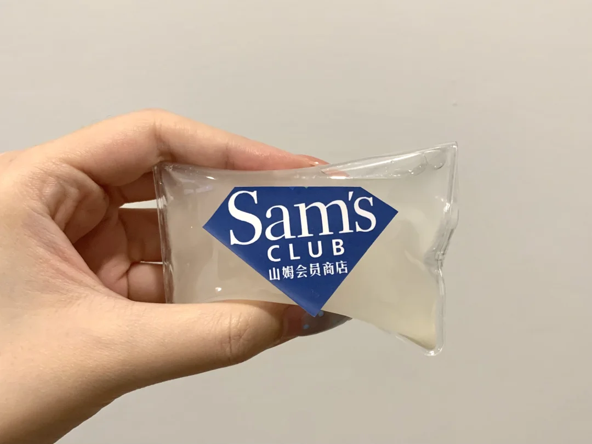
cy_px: 222
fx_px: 445
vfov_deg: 53.1
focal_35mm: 26
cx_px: 296
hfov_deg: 67.3
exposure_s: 1/60
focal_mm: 4.25
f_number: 1.8
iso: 200
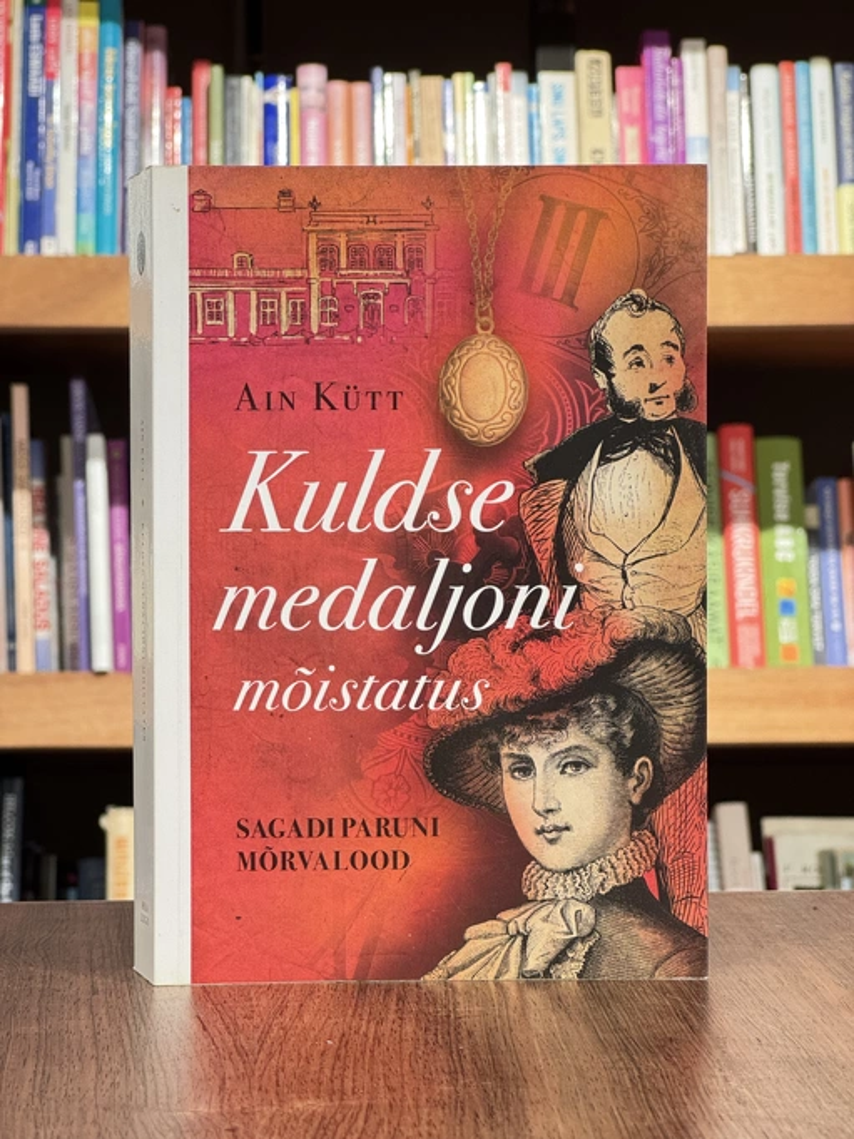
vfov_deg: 25.3
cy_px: 570
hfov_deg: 19.1
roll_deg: -0.3
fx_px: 2532
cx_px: 427
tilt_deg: +0.3
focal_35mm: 77
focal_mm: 9
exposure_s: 1/60
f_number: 2.8
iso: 320
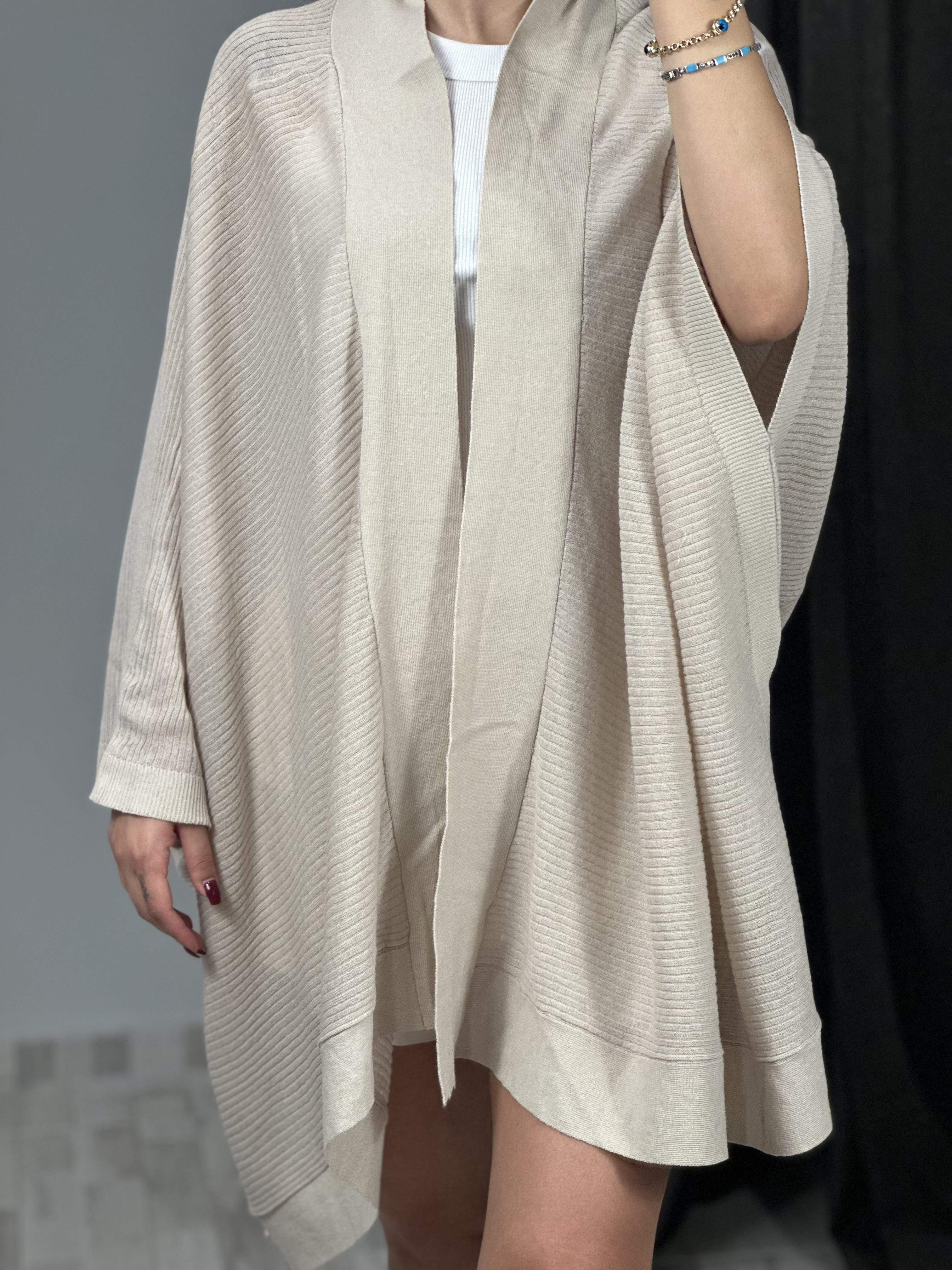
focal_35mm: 77
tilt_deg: -28.0
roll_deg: +0.3
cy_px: 635
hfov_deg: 19.1
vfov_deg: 25.3
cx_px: 476
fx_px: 2824
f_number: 2.8
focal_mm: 9
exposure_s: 1/100
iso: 160
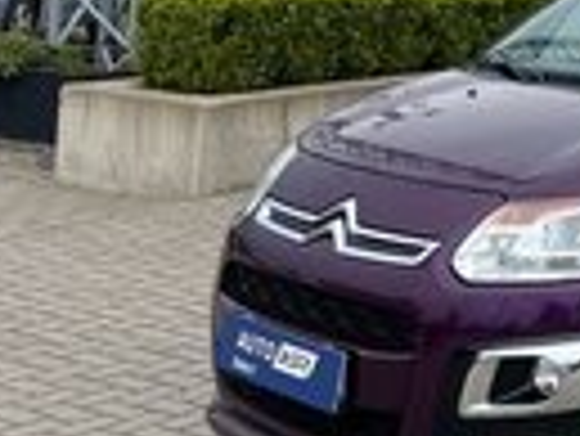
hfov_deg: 17.3
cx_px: 953
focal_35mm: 98
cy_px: -139
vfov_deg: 14.5
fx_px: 1644
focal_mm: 5.1
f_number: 1.6
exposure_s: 1/951
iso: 50
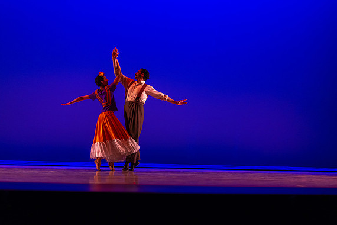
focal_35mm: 56
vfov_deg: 24.2
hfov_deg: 35.6
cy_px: 112
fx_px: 524
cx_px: 166
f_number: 1.8
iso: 1250
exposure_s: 1/250
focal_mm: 55
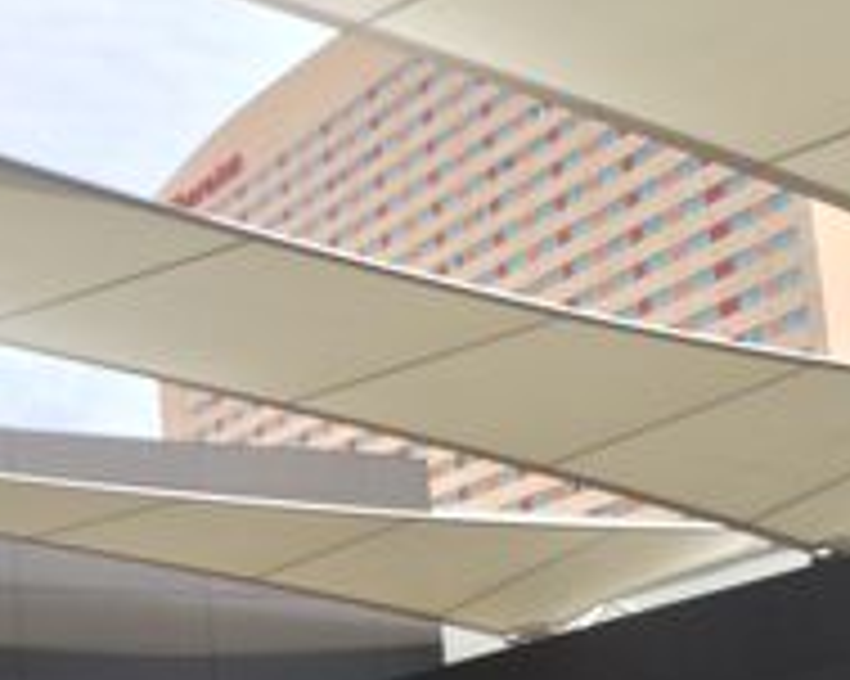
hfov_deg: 25.3
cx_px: 328
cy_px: 543
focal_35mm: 75
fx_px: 1886
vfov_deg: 20.2
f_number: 2.2
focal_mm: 4.15
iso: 32
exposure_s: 1/1642
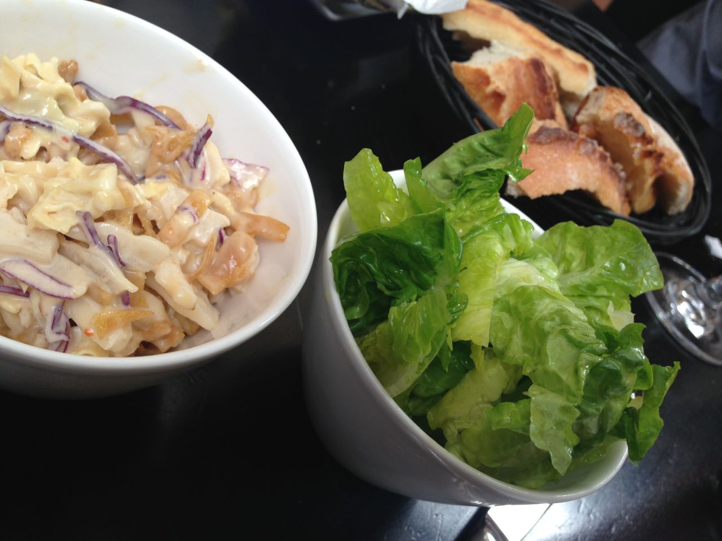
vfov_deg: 42.9
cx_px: 361
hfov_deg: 55.4
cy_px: 270
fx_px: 688
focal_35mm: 33
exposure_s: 1/40
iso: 50
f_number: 2.4
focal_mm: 4.12
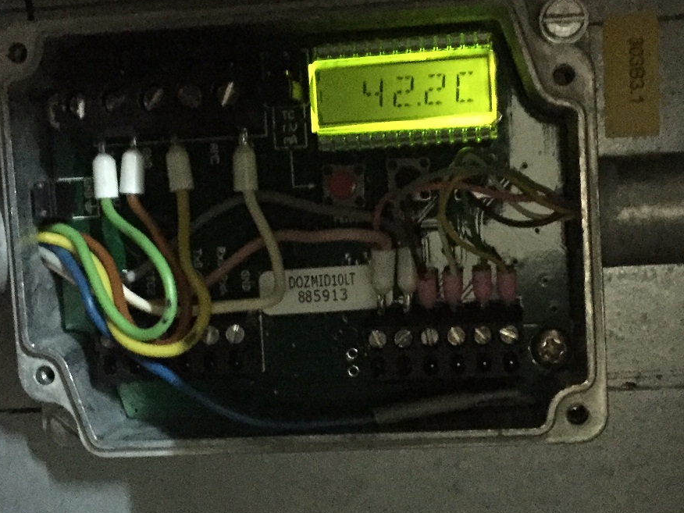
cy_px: 276
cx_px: 347
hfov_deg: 35.5
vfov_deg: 27.0
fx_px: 1067
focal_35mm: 54
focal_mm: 4.15
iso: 2000
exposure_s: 1/17
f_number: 2.2
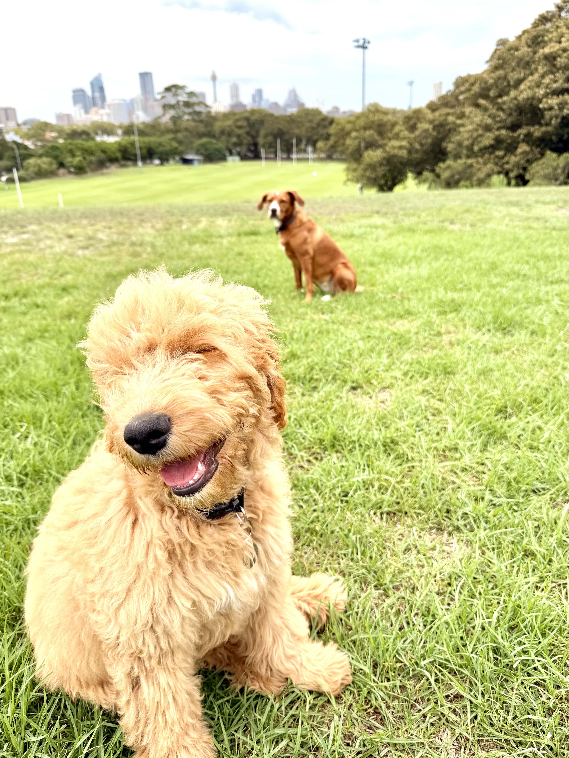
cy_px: 379
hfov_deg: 54.9
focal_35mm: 25
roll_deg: +0.7
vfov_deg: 69.4
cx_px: 288
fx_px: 548
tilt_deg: -24.5
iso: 80
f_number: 1.78
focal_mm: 6.76
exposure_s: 1/1770
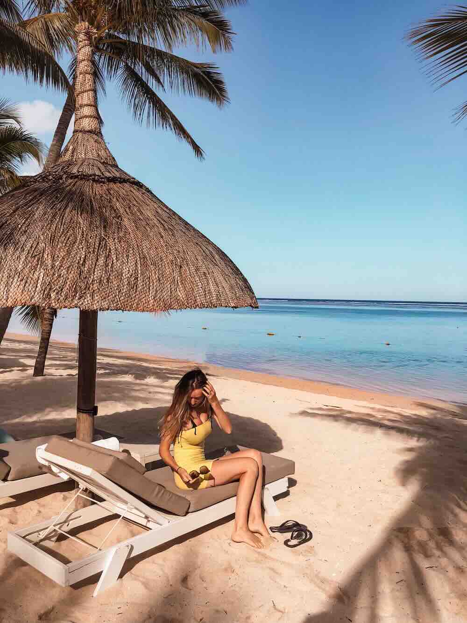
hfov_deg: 49.8
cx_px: 234
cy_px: 312
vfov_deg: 63.4
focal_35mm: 28
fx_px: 504
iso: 20
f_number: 1.8
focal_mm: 4
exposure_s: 1/3000
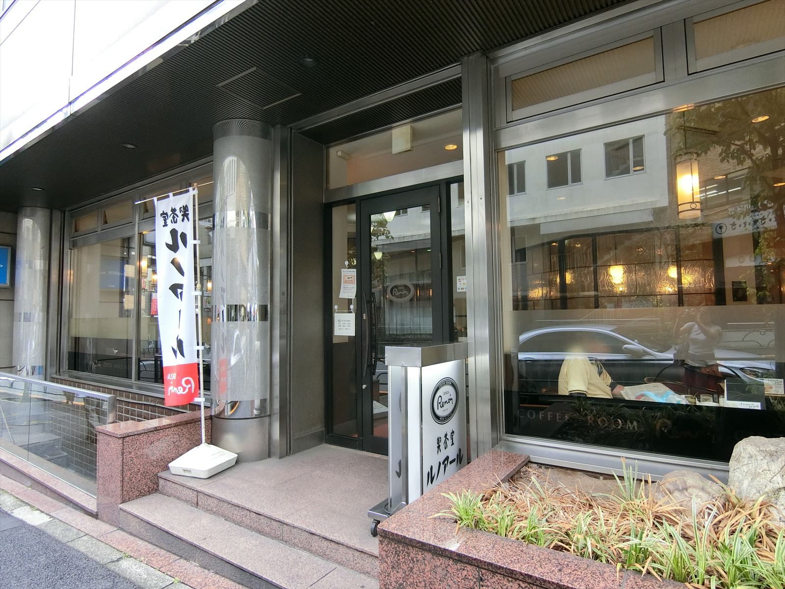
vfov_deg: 68.7
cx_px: 392
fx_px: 431
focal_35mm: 19
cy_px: 294
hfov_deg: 84.7
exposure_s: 1/125
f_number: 2.7
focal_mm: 4.06
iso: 160
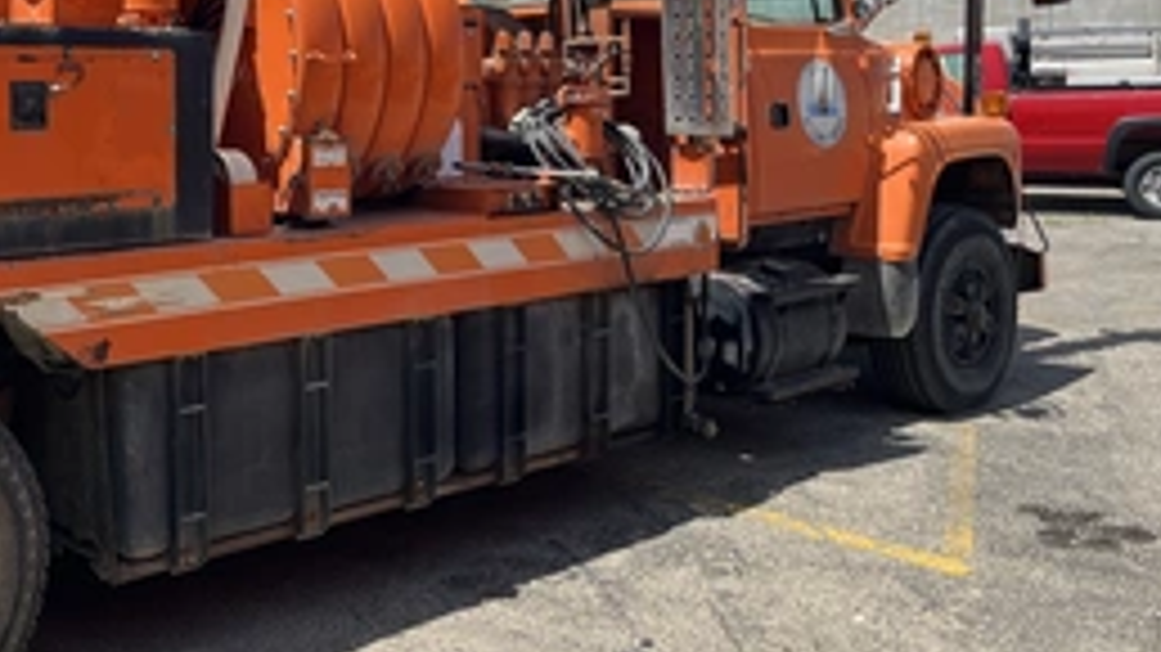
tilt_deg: -1.2
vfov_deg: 26.5
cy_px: 108
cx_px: 333
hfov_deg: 45.3
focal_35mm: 44
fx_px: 1354
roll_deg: +3.5
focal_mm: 5.1
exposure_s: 1/2513
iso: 50
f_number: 1.6
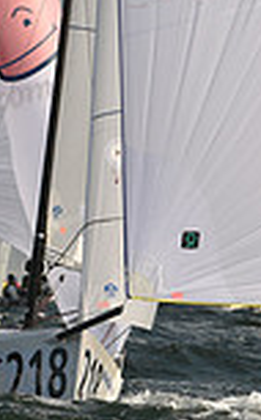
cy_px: 232
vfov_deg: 2.1
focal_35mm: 1007
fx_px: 11515
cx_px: 198
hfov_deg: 1.3
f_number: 9
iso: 320
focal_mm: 260
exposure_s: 1/1600
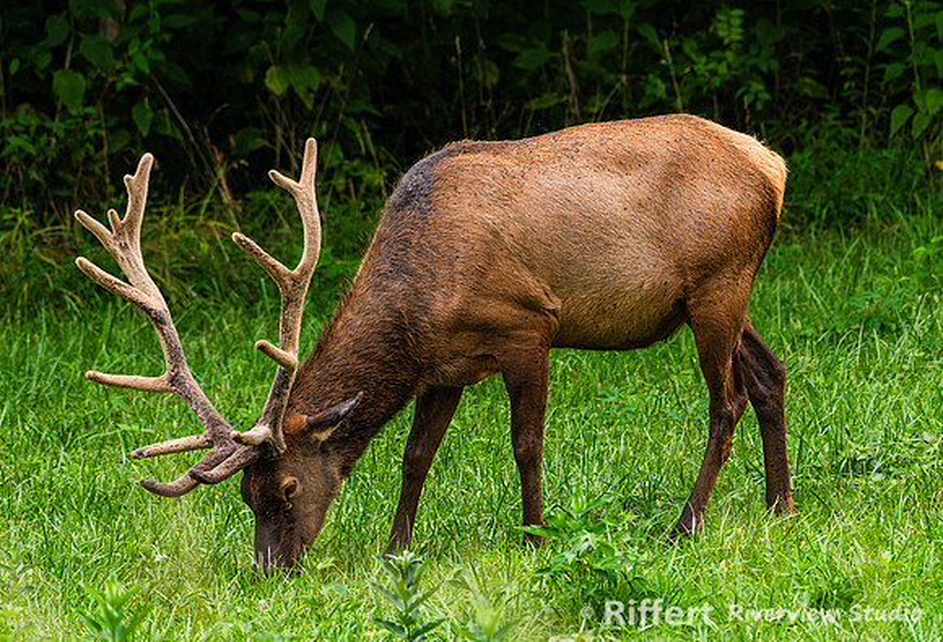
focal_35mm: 557
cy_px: 289
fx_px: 14692
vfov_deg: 2.5
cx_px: 473
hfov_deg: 3.7
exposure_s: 1/160
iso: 360
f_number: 7.1
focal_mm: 500
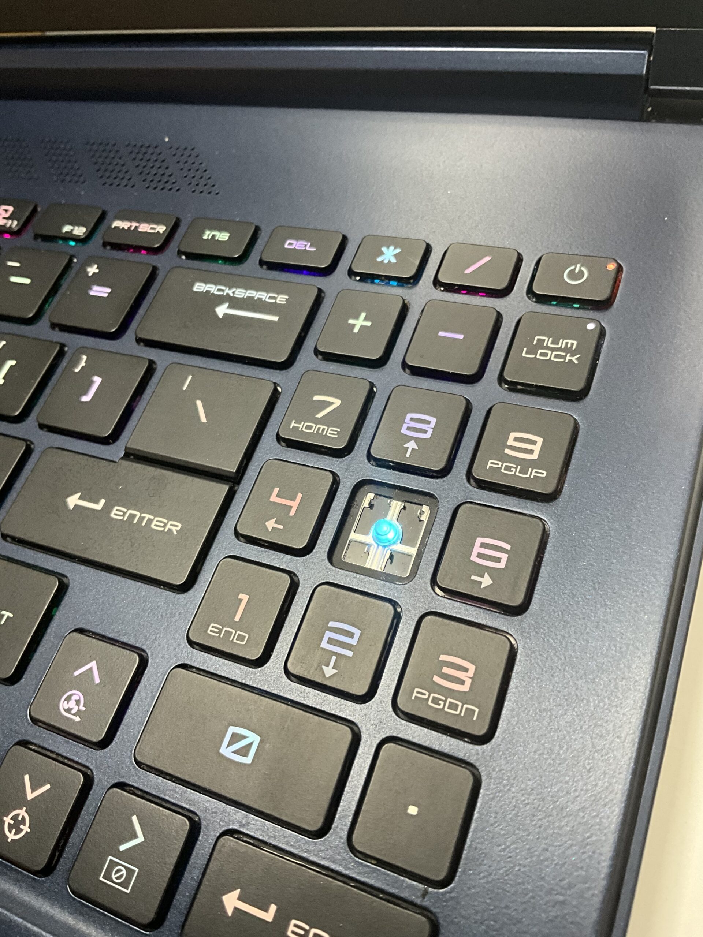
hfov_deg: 48.2
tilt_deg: -57.9
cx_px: 352
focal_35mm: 29
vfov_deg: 61.7
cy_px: 468
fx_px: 785
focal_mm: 3
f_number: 1.8
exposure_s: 1/60
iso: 125
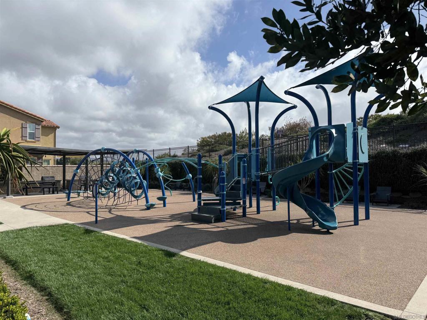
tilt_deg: +2.1
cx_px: 214
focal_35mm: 24
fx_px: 296
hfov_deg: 71.6
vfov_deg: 56.8
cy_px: 160
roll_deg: +0.1
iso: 80
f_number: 1.78
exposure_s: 1/8130
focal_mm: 6.76
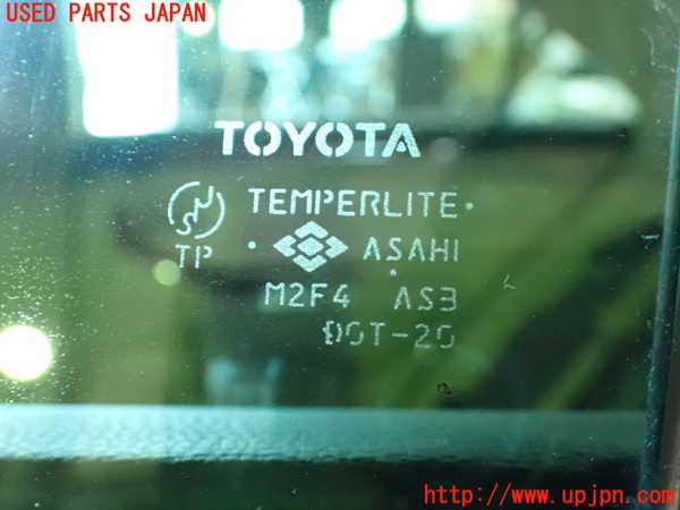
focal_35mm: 47
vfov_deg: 30.9
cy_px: 255
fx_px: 923
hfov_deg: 40.4
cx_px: 340
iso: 1600
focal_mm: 8.4
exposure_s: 1/25
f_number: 3.1
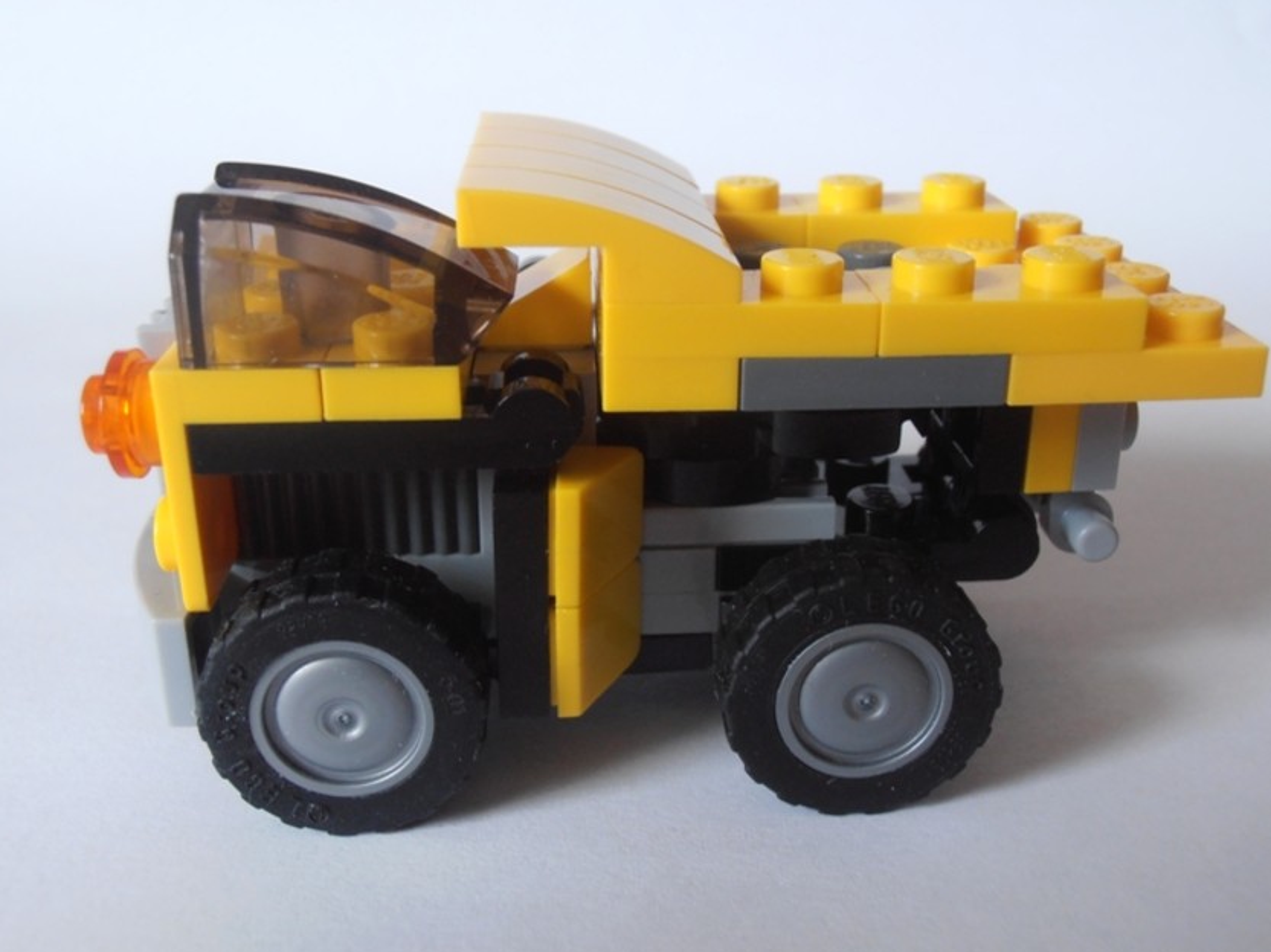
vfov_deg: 35.9
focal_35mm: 40
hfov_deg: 46.8
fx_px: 1468
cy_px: 475
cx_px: 650
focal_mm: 6.61
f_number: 3.9
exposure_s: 1/25
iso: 125
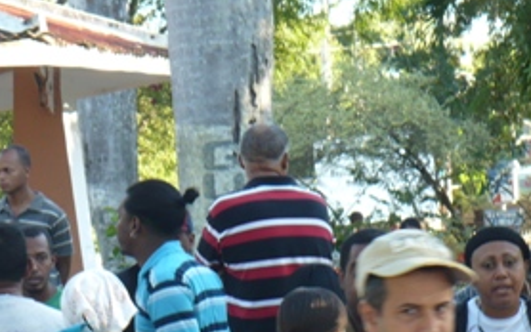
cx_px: 138
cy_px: 305
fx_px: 3113
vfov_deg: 6.1
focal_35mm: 215
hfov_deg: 9.7
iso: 100
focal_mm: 14.5
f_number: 3.4
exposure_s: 1/60
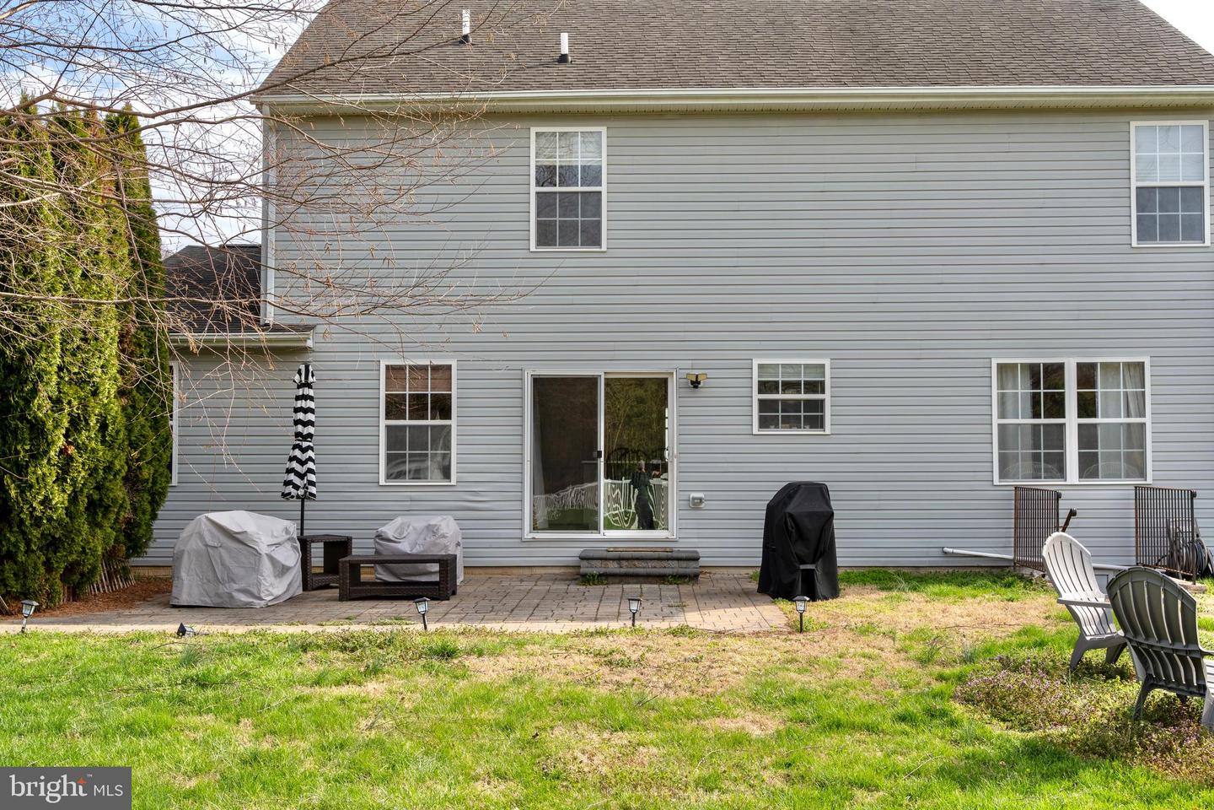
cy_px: 405
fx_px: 1443
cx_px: 607
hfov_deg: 45.6
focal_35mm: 43
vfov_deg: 31.3
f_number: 9
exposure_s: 1/1600
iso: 320
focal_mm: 42.8
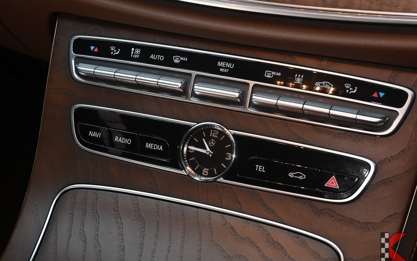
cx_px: 210
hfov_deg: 30.2
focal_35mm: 68
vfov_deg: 19.1
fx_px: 773
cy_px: 133
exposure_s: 1/45
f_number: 8
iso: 560
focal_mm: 44
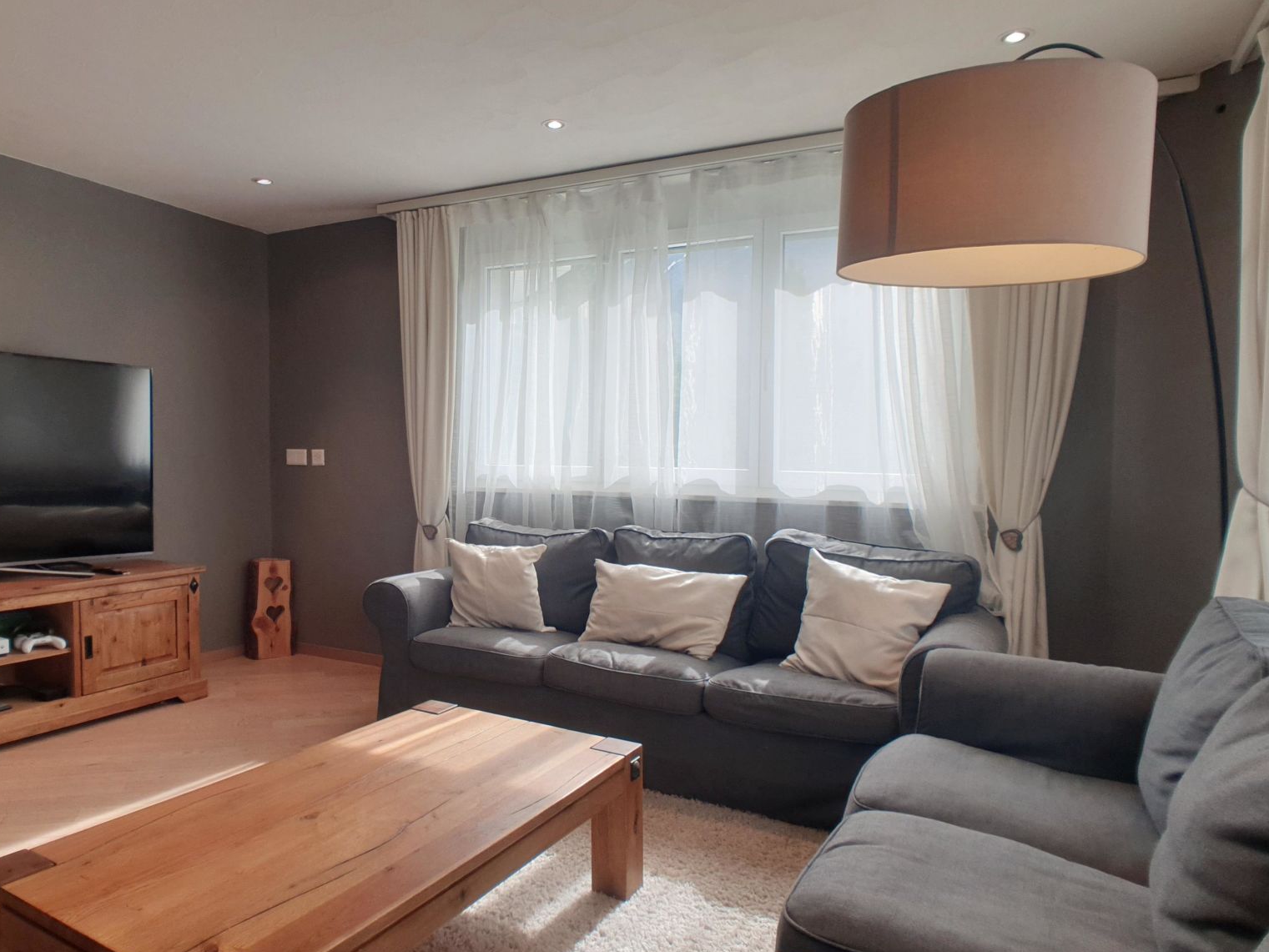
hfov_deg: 52.3
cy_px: 466
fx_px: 1283
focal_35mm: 35
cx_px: 522
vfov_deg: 40.7
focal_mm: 4.3
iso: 50
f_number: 2.4
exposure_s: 1/171
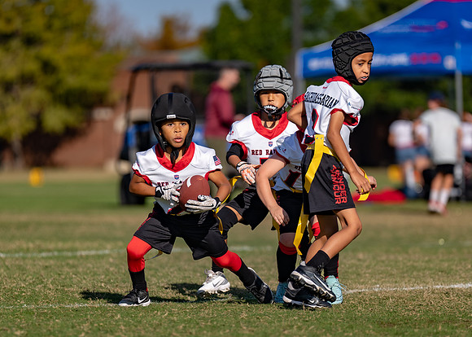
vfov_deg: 4.6
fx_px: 4168
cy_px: 206
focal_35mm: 311
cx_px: 262
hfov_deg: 6.5
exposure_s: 1/3200
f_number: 2.8
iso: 100
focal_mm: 200
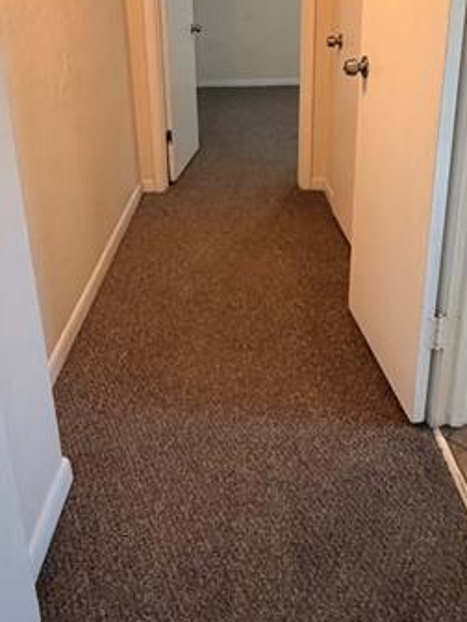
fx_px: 576
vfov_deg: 55.1
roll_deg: +1.3
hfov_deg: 44.2
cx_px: 237
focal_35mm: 32
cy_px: 187
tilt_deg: -17.0
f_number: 2.2
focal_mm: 2.22
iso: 320
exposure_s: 1/60
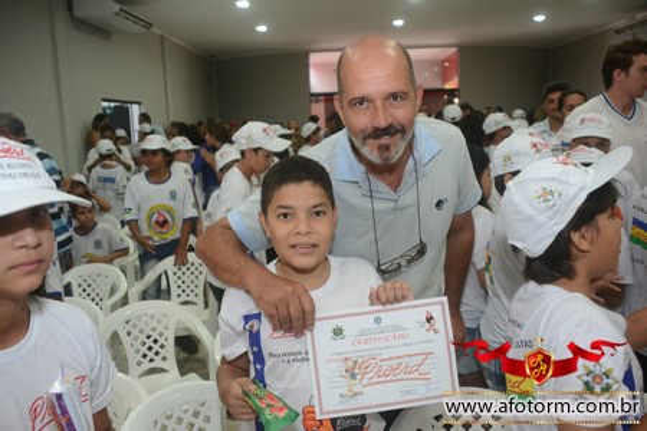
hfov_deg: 61.9
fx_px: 539
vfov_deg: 43.6
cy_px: 216
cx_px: 324
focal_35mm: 30
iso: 1600
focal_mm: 20
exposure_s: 1/100
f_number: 3.5
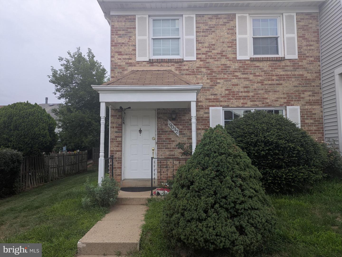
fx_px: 247
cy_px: 128
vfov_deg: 54.9
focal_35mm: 25
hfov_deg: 69.4
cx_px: 171
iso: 67
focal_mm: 5.43
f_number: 1.89
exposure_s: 1/60
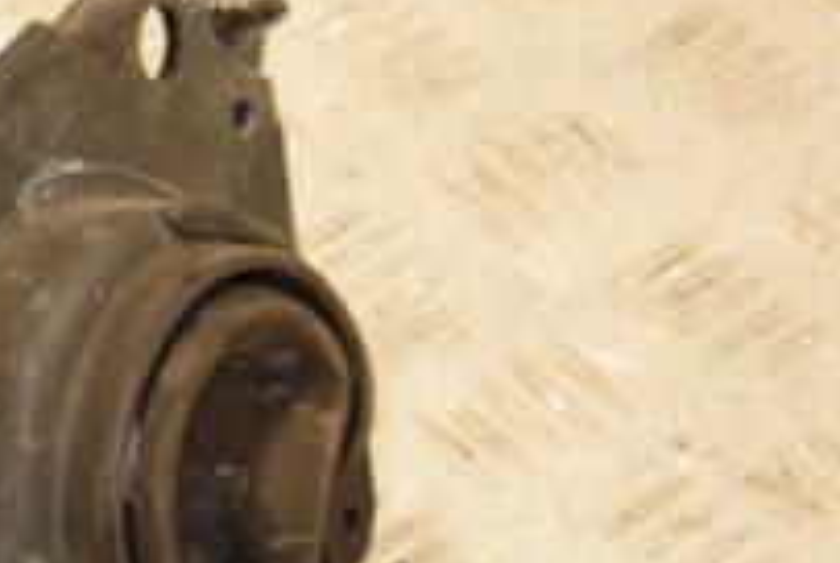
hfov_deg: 11.2
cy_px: 377
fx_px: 4136
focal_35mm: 177
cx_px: -397
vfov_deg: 7.8
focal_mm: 40
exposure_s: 1/200
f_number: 6.3
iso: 800
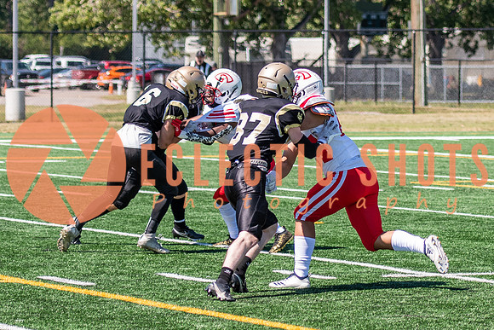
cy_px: 155
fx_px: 3580
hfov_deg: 7.9
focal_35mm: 261
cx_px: 364
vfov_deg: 5.3
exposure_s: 1/2000
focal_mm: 80
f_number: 2.8
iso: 160
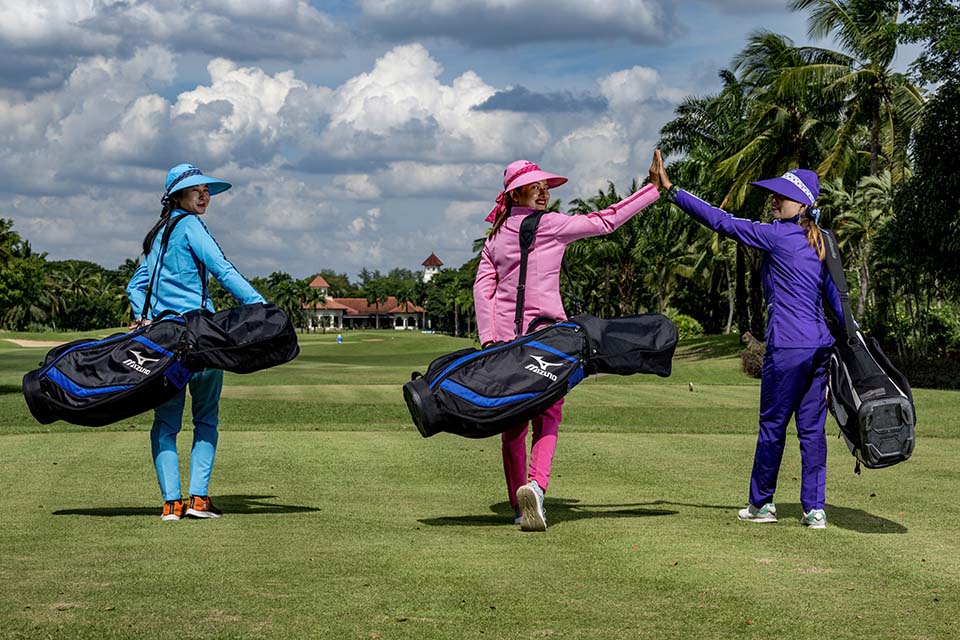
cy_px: 320
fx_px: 1867
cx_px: 480
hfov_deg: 28.8
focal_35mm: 70
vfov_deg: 19.5
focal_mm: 70
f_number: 10
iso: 64
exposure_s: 1/200
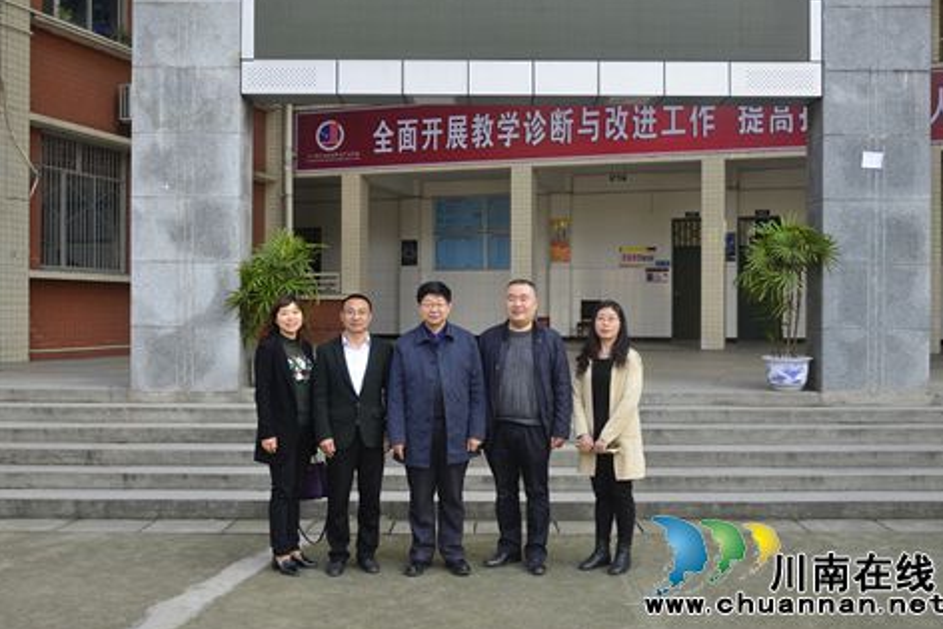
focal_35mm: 36
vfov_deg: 36.9
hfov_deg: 53.1
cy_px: 318
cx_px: 497
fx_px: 943
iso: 100
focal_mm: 34
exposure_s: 1/25
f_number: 8
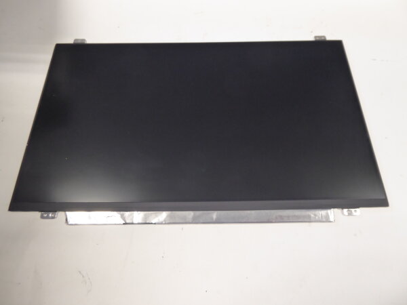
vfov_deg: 54.9
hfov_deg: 69.4
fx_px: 294
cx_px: 204
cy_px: 152
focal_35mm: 25
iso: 400
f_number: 3.3
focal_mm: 4.3
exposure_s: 1/30
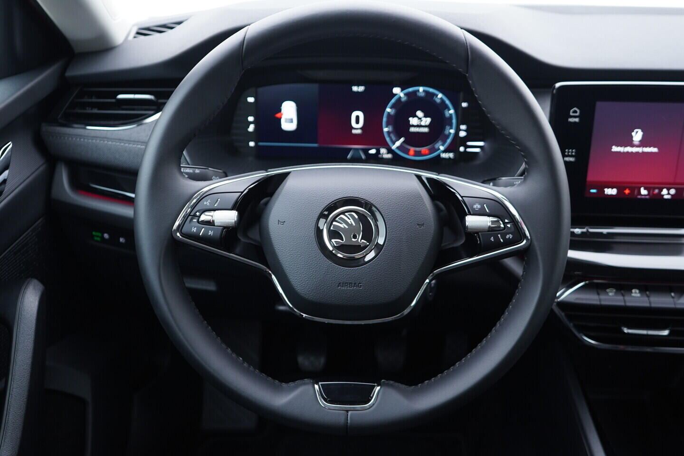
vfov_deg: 36.9
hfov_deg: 53.1
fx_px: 684
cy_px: 228
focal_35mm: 36
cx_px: 342
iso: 400
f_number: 2.8
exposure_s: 1/40
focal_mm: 24
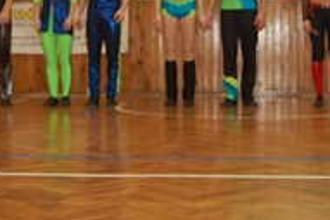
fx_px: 827
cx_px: 185
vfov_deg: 14.7
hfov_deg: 22.6
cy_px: -23
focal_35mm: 90
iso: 400
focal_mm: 23
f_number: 3.8
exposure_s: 1/60
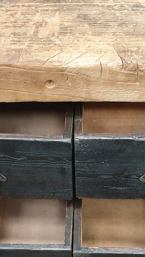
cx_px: 89
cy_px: 222
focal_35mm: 71
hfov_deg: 17.0
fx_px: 485
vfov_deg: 28.8
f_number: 2.4
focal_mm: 4.32
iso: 640
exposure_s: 1/40
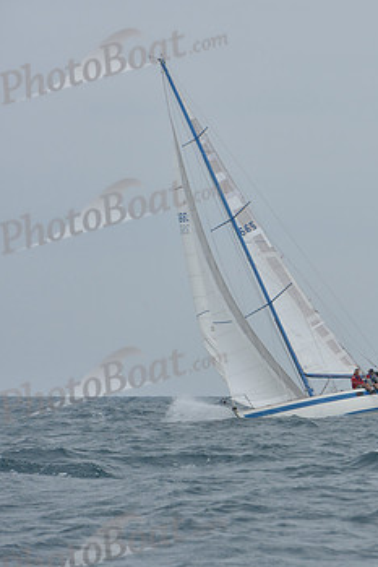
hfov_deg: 4.1
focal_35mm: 332
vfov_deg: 6.2
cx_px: 312
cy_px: 275
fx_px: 5223
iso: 250
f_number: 8
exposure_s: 1/800
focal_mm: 200
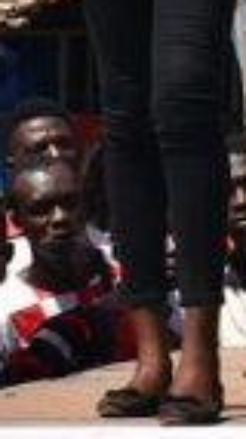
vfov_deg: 4.9
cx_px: 1070
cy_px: -313
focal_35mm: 440
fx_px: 5124
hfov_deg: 2.7
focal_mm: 52
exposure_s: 1/500
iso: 110
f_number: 8
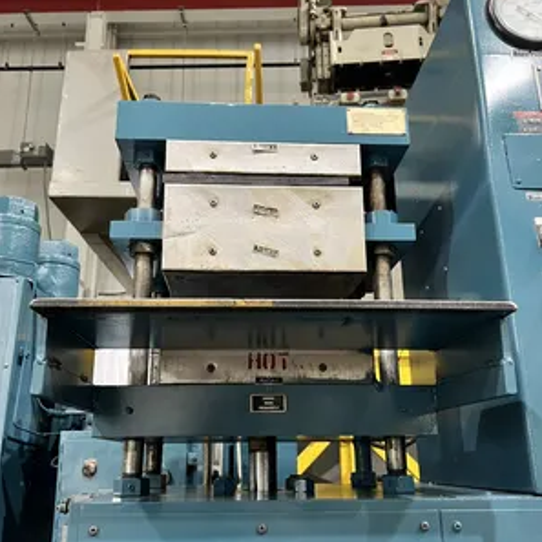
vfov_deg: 52.4
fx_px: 549
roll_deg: +0.1
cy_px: 305
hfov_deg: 52.5
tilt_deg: +15.5
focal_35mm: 31
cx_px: 270
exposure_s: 1/60
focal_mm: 5.7
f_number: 1.5
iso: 250
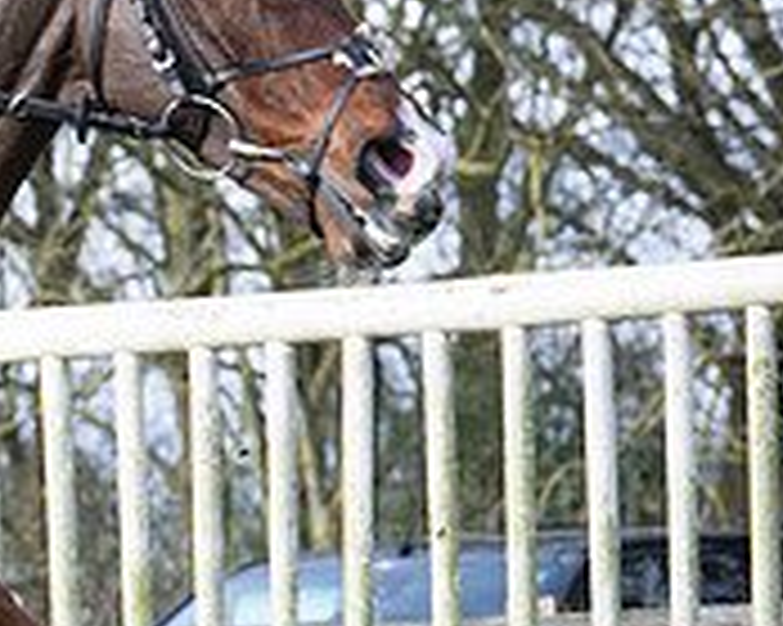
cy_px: 531
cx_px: 56
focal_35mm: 439
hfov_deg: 4.4
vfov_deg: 3.5
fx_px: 10168
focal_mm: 70
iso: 400
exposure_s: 1/1250
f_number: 4
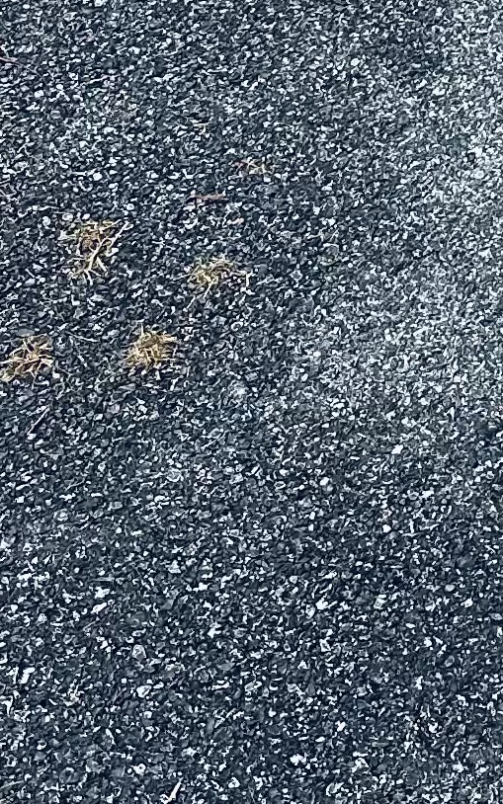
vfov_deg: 14.6
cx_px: 1073
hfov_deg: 9.6
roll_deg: +2.3
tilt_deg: -19.4
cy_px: -638
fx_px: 2763
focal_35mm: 126
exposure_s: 1/121
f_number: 1.78
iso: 125
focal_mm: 6.86
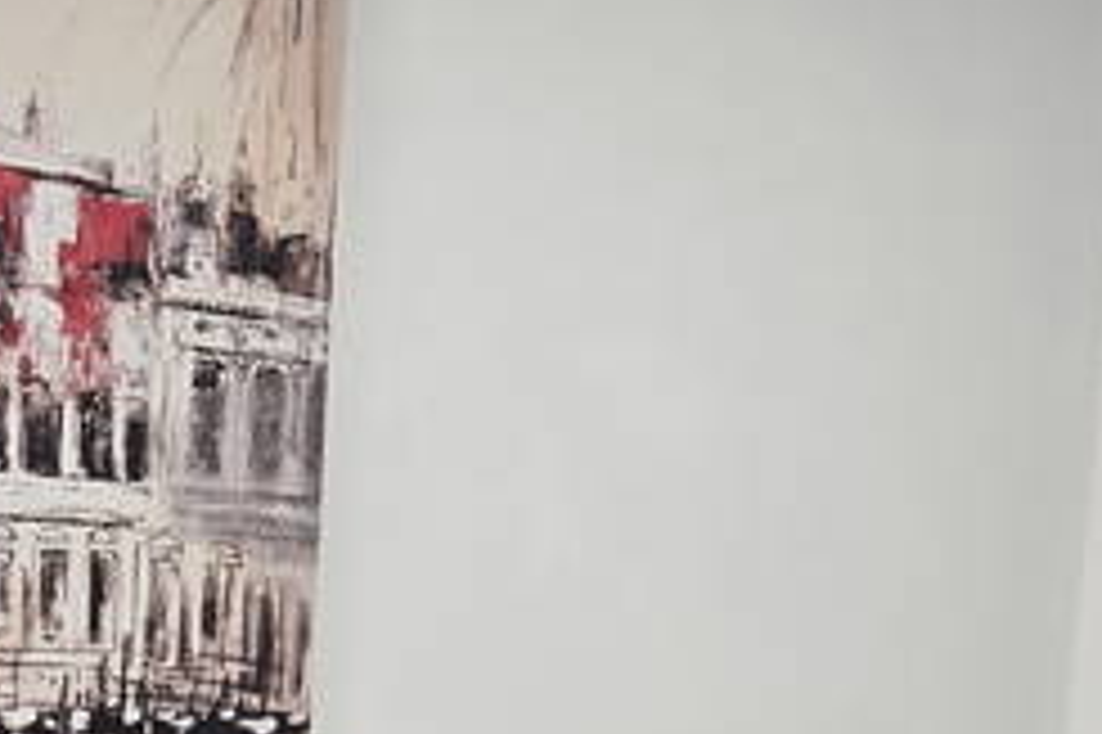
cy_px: 1153
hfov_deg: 20.3
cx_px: 292
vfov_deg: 12.8
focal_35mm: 100
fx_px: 3059
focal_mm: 5.4
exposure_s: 1/120
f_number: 1.8
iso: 64
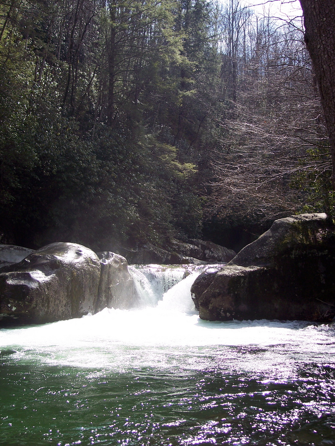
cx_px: 168
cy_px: 223
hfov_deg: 36.8
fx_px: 503
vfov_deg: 47.9
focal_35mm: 39
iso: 100
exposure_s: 1/500
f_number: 3.4
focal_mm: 8
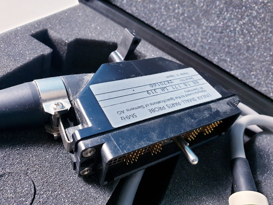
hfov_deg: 67.3
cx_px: 136
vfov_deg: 53.1
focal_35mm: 26
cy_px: 102
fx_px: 205
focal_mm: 4.3
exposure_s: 1/33
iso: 320
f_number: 2.4
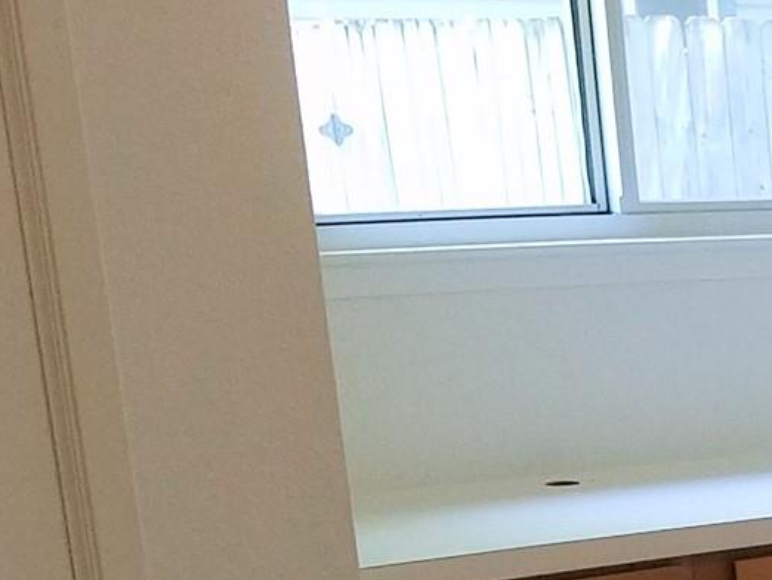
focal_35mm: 102
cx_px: 1364
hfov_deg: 16.4
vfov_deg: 14.0
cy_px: 732
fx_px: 2276
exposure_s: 1/60
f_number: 1.7
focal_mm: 4.2
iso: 200
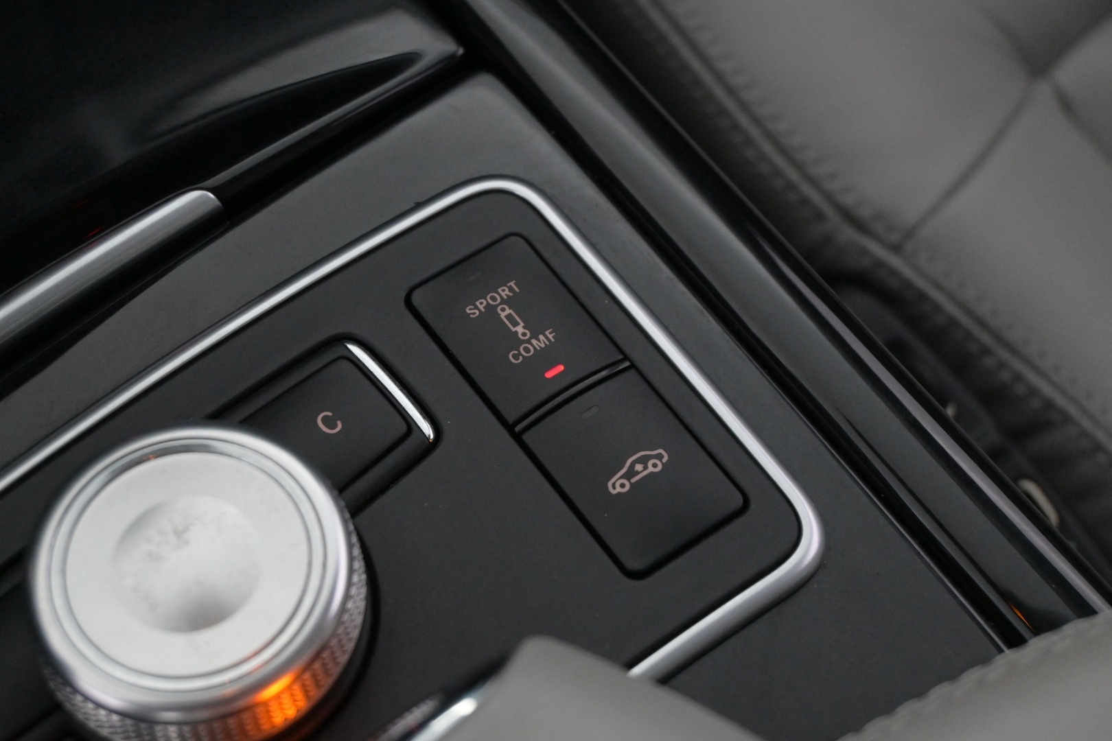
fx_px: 1900
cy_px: 370
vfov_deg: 22.1
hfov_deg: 32.6
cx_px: 556
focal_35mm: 62
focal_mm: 41
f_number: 5.6
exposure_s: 1/60
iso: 3600
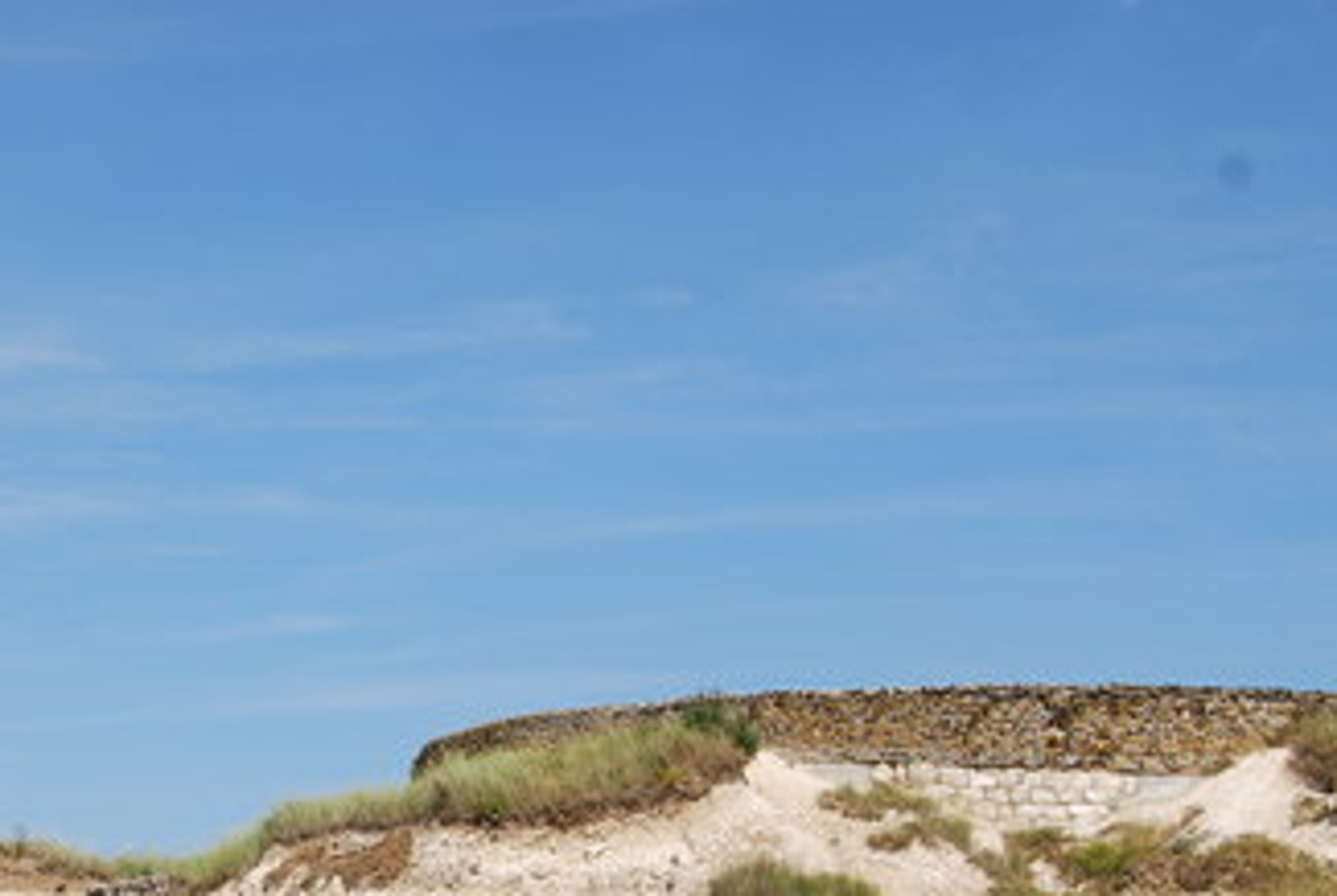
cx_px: 230
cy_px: 764
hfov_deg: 28.8
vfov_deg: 19.8
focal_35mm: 68
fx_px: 2529
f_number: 9
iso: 100
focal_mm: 23
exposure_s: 1/250
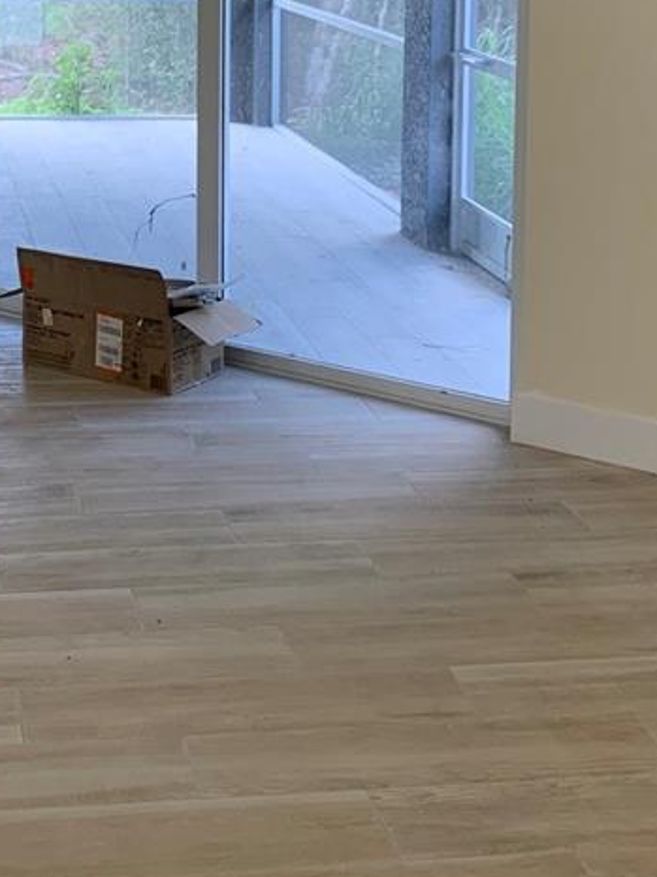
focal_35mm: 67
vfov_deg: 27.9
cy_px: 92
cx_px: 72
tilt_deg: -7.1
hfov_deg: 21.4
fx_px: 1697
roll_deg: +0.1
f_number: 1.8
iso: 80
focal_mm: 4.25
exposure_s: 1/120
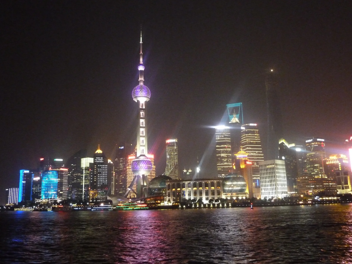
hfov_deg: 55.4
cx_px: 174
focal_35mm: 33
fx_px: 336
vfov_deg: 42.9
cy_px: 135
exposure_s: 1/5
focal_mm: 5.3
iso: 800
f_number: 3.5
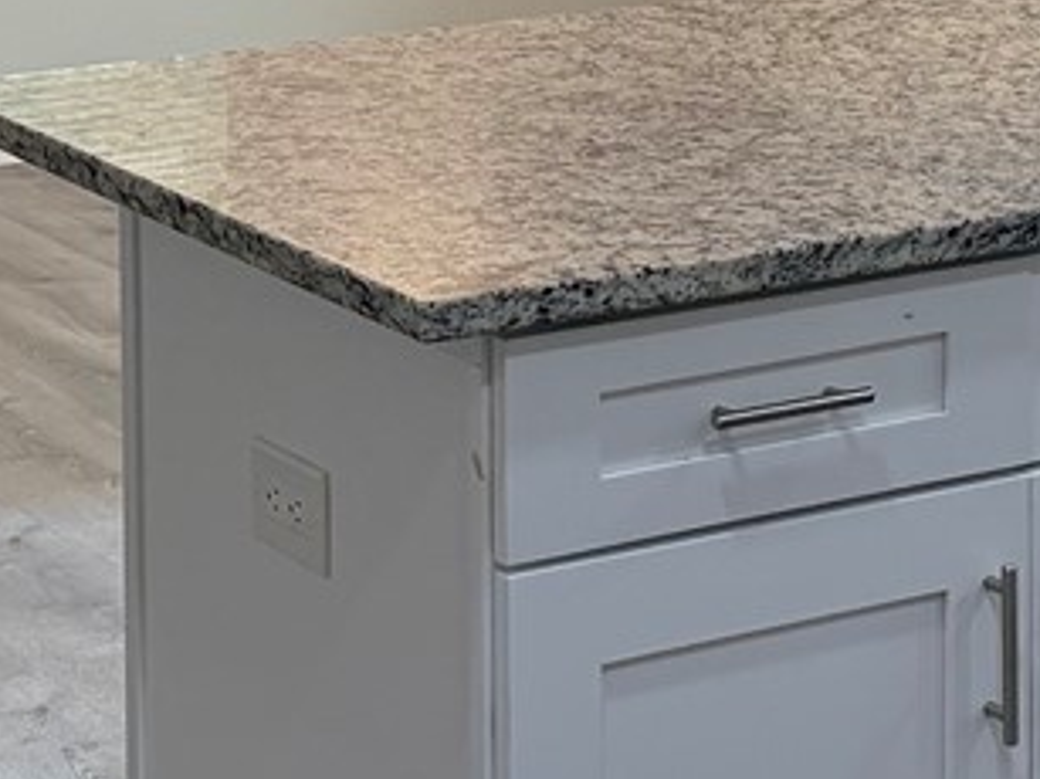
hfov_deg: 15.7
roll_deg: -0.2
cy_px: -183
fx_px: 3754
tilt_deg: -5.6
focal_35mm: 125
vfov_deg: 11.6
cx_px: 725
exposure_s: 1/235
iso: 160
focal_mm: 6.76
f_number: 1.78
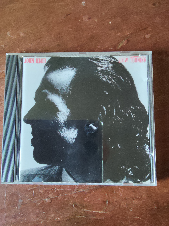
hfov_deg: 53.1
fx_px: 169
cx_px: 84
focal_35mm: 26
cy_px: 113
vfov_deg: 67.3
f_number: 2
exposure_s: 1/16.7
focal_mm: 2.78
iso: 250
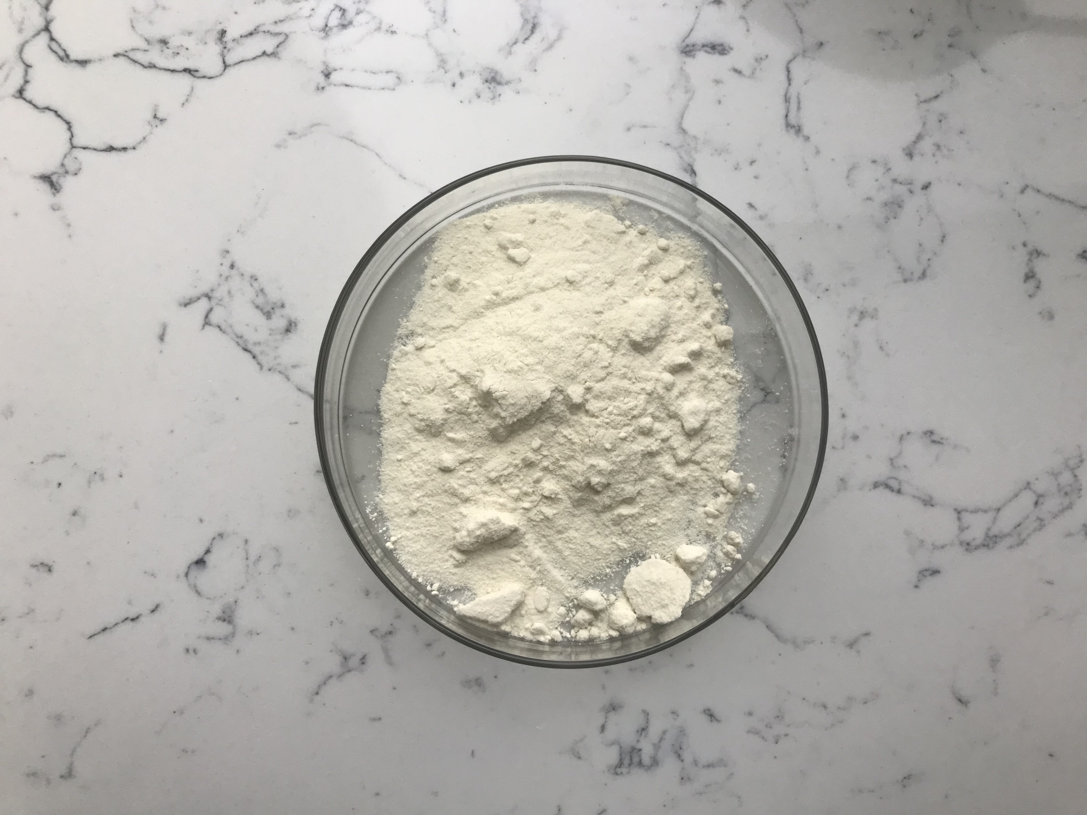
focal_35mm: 28
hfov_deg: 63.4
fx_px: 879
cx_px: 544
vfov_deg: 49.7
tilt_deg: -87.9
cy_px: 408
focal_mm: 3.99
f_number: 1.8
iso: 40
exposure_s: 1/100
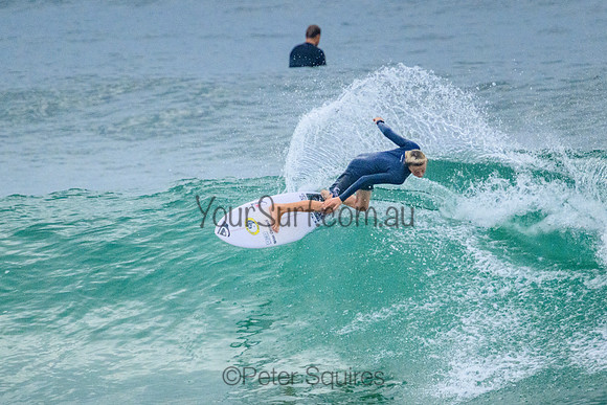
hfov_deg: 1.9
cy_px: 234
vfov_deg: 1.3
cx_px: 337
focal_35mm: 1100
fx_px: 18546
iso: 4500
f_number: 11
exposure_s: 1/2000
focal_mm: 800
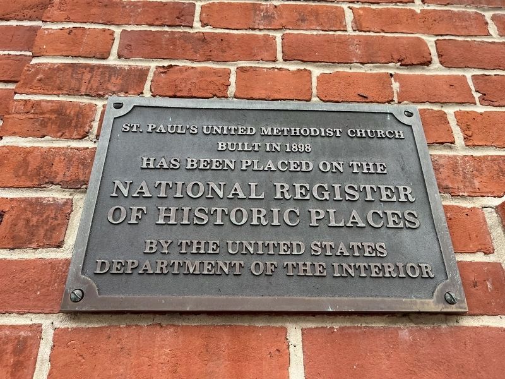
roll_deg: -0.9
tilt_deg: +28.7
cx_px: 252
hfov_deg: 67.3
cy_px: 190
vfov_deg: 53.1
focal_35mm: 26
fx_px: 379
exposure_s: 1/121
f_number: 1.6
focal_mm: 5.1
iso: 125
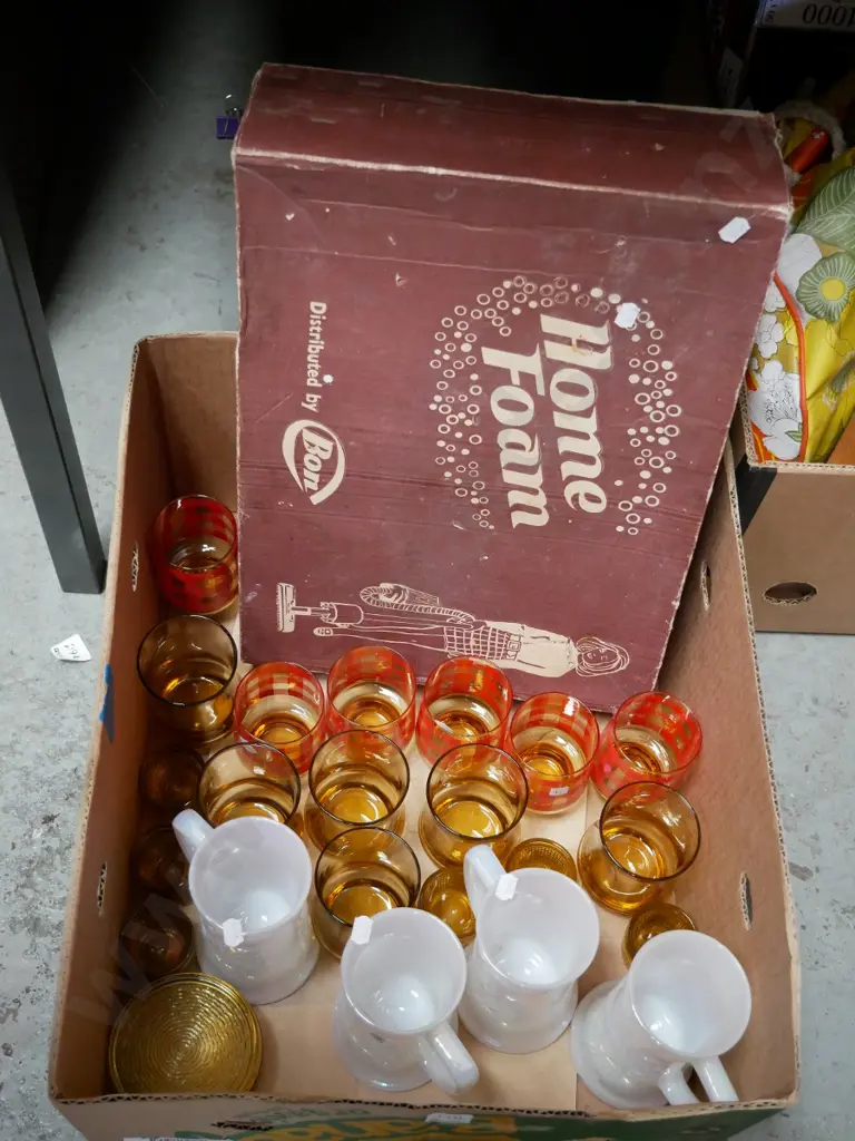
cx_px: 428
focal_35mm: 40
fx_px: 1317
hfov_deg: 36.0
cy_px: 570
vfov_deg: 46.8
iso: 3200
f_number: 4.1
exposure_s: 1/30
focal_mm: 20
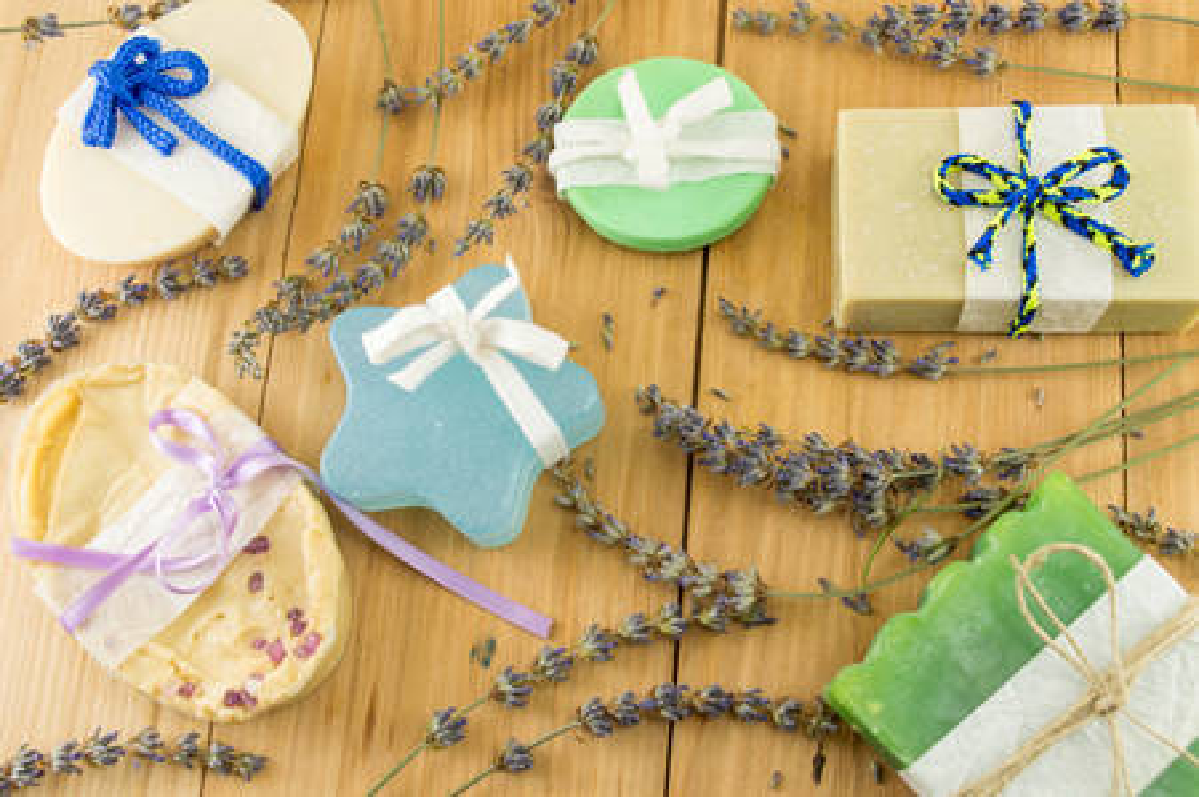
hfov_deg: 43.6
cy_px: 398
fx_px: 1497
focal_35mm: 45
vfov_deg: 29.8
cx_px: 600
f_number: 8
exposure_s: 1/3
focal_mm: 30
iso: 100
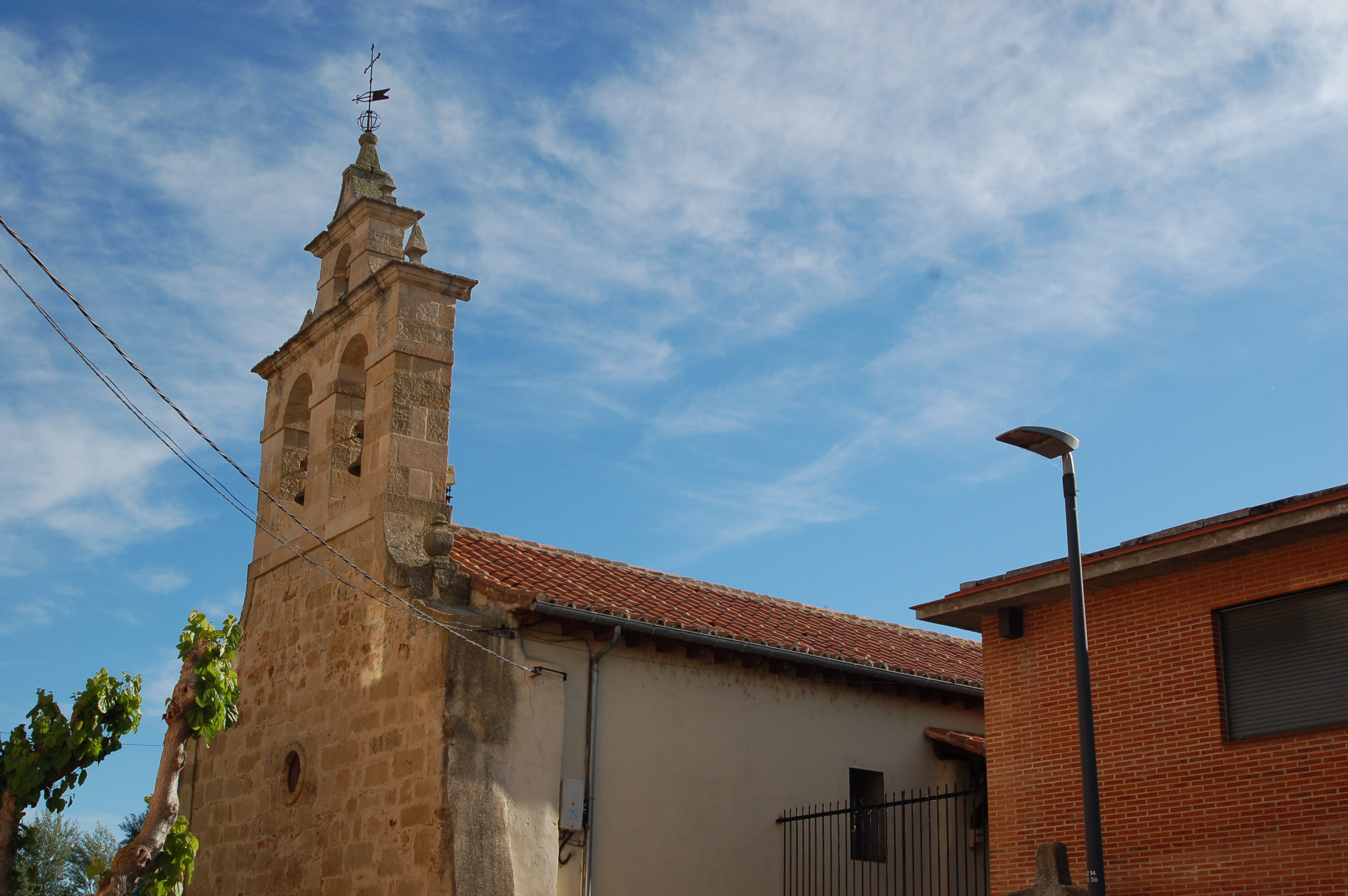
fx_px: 1571
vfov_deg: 31.8
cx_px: 674
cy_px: 448
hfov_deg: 46.4
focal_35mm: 42
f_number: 8
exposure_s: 1/400
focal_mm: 28
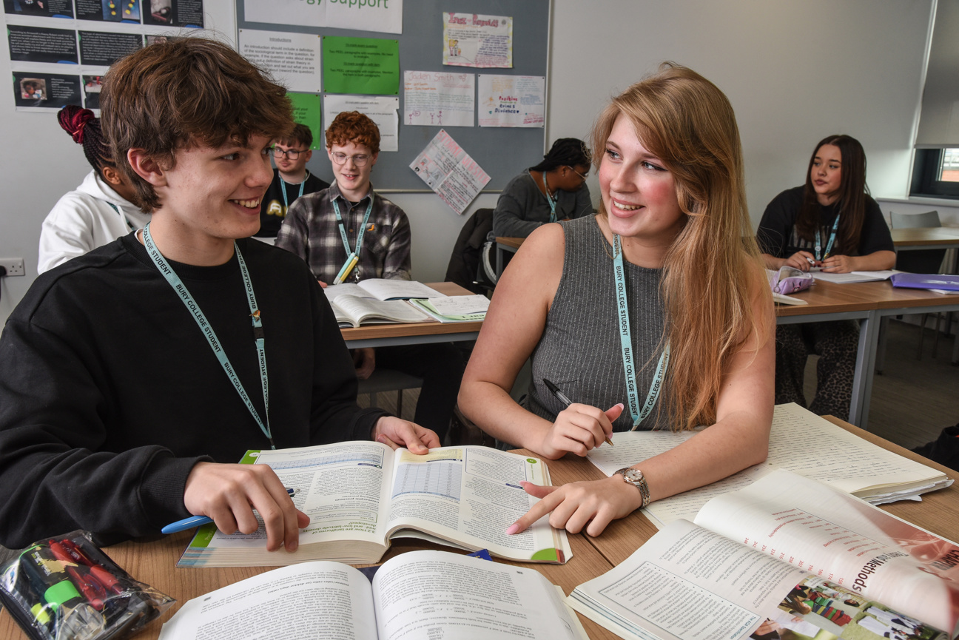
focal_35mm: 30
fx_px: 799
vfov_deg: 43.6
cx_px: 480
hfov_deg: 61.9
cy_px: 320
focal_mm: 30
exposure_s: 1/160
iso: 800
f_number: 9
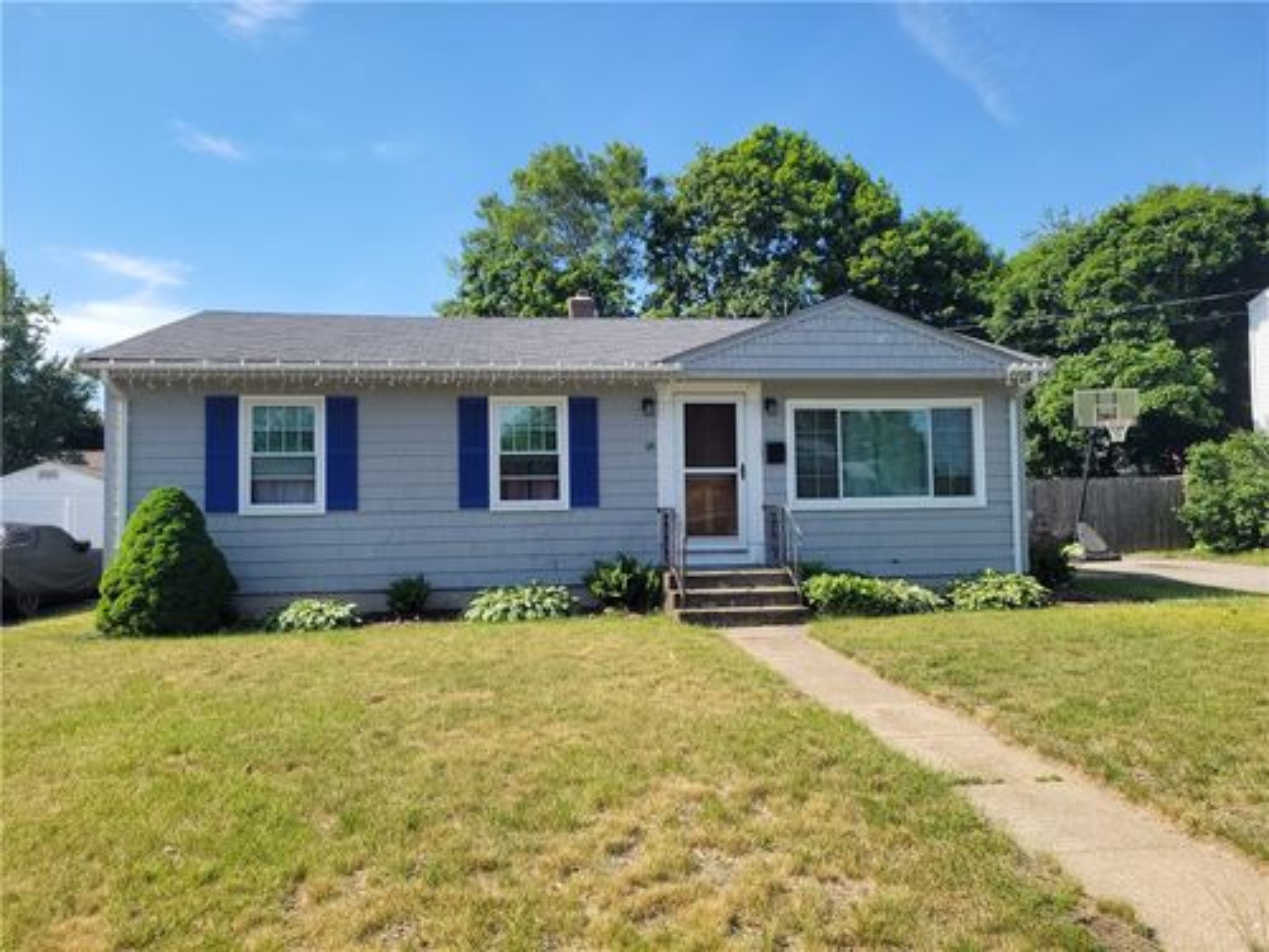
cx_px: 634
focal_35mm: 26
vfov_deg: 53.1
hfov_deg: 67.3
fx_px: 953
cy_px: 476
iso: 40
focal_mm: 5.4
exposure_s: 1/1513
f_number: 1.8
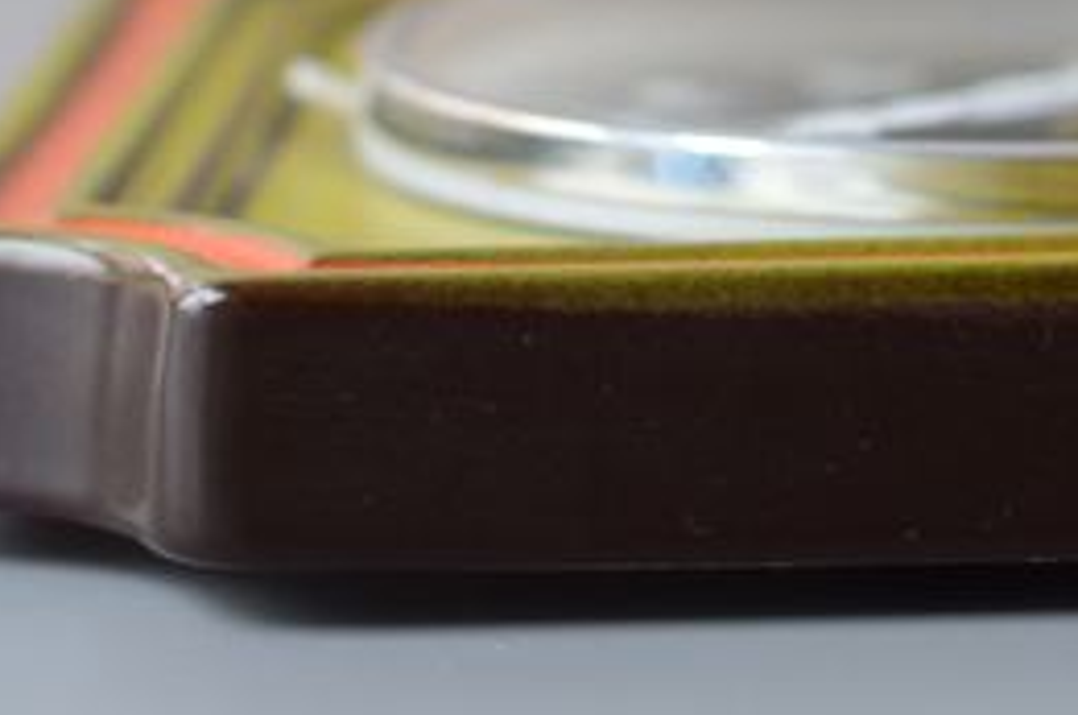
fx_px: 6486
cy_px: -136
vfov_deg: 6.3
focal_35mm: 217
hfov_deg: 9.4
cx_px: 1130
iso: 640
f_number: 2.8
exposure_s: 1/100
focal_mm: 50
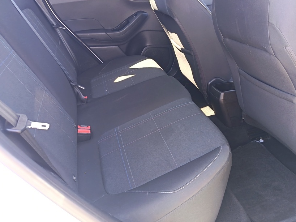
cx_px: 183
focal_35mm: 30
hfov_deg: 59.3
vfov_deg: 46.6
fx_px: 256
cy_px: 90
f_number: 1.75
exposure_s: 1/60
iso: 711
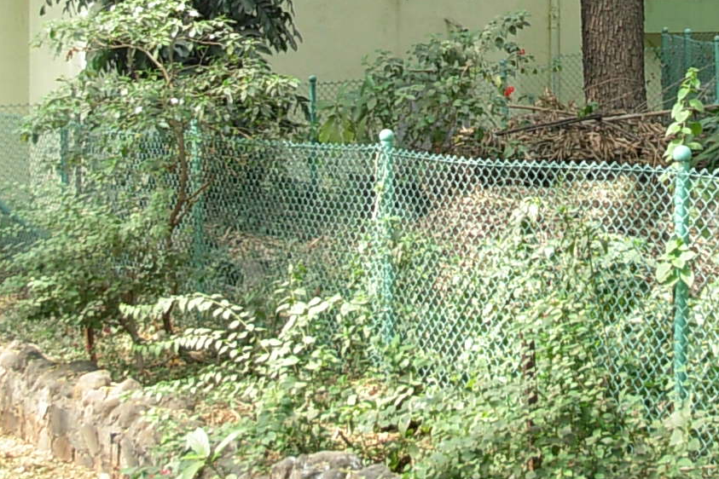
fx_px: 1917
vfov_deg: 13.7
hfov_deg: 21.1
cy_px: -139
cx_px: 525
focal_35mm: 96
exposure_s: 1/85.4
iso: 79
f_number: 2.9
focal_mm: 6.3
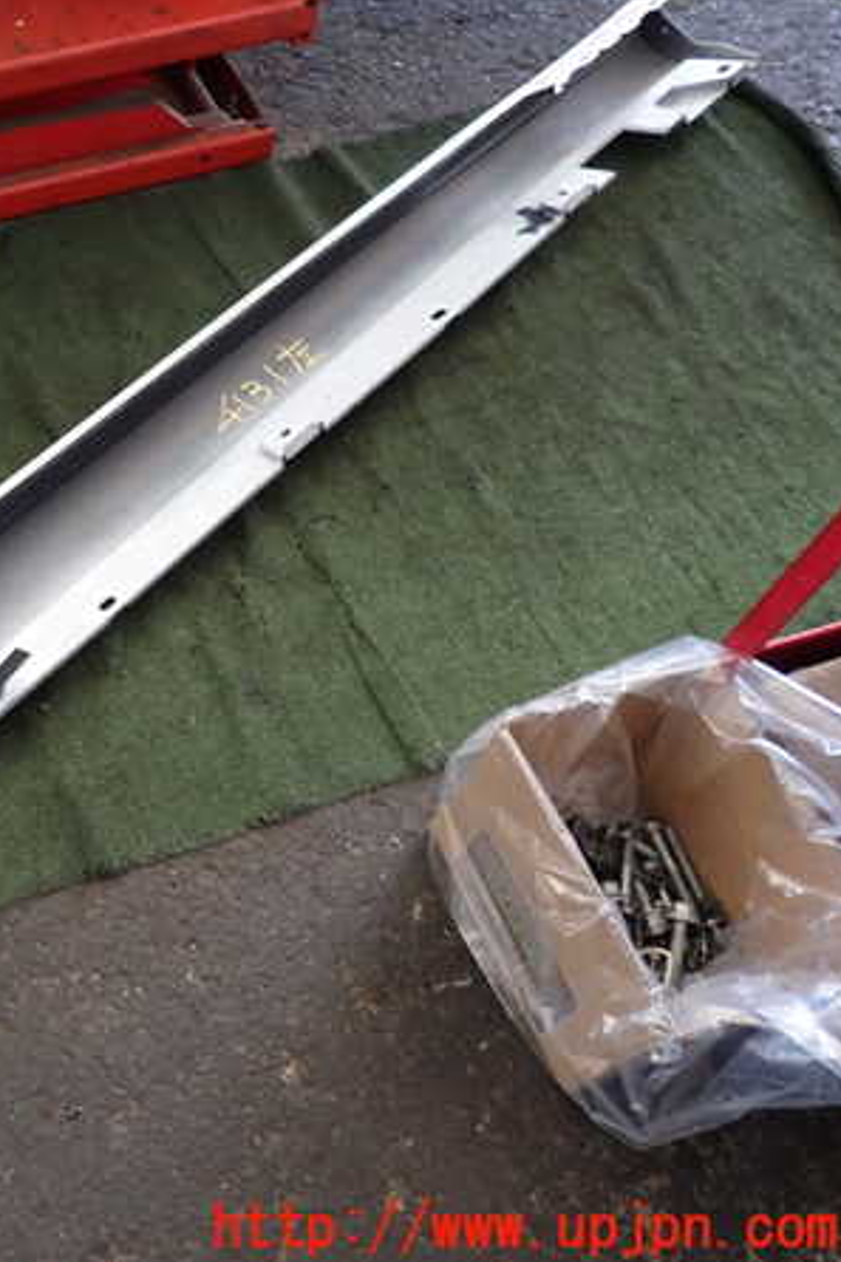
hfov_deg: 34.5
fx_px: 1227
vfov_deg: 54.5
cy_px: 628
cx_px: 3
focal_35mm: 35
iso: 200
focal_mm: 4.5
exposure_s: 1/50
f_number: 2
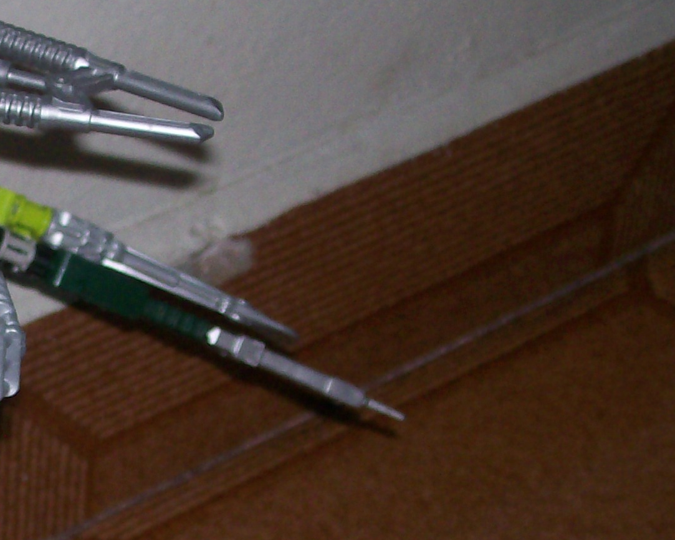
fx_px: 3097
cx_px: -188
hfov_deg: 12.1
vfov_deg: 9.9
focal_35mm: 155
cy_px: 457
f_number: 3.4
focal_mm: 9.4
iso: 80
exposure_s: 1/83.6
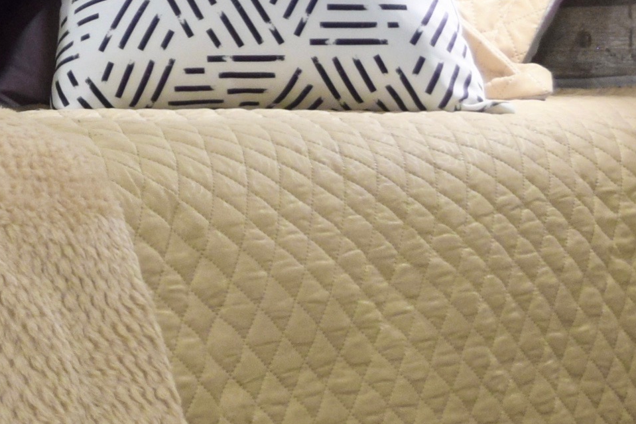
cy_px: -227
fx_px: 3482
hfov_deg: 9.9
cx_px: -525
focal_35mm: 197
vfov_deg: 6.9
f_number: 3.8
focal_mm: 21
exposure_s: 1/30
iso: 400
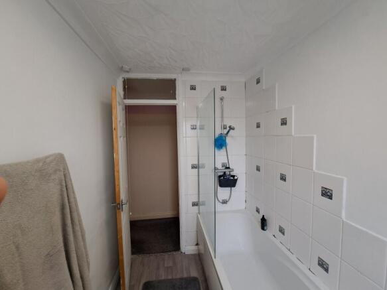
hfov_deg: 106.2
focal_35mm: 13
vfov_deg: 89.9
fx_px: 145
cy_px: 145
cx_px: 194
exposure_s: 1/50
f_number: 2.2
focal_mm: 1.74
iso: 100
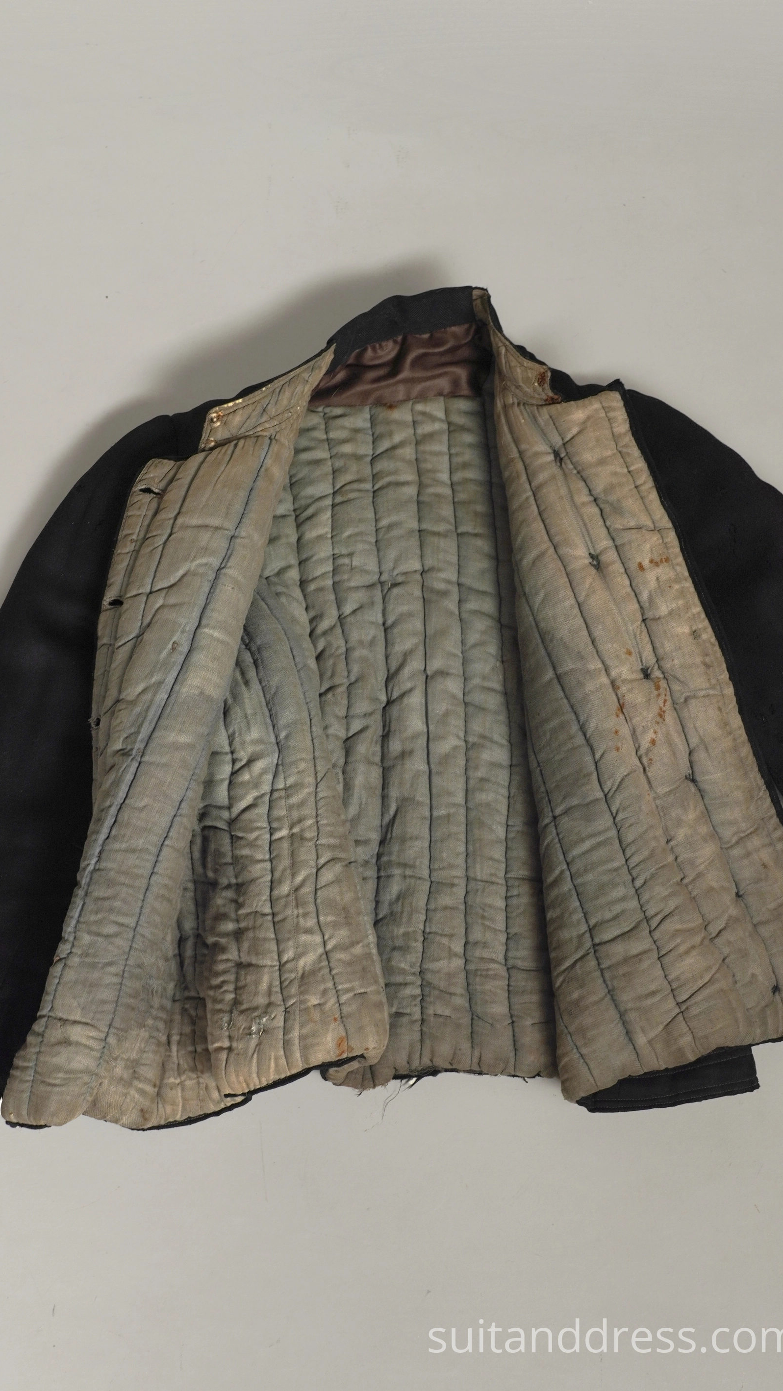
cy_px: 698
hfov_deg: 23.5
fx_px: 1882
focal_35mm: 51
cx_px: 367
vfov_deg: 40.6
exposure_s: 1/50
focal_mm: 32
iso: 320
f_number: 5
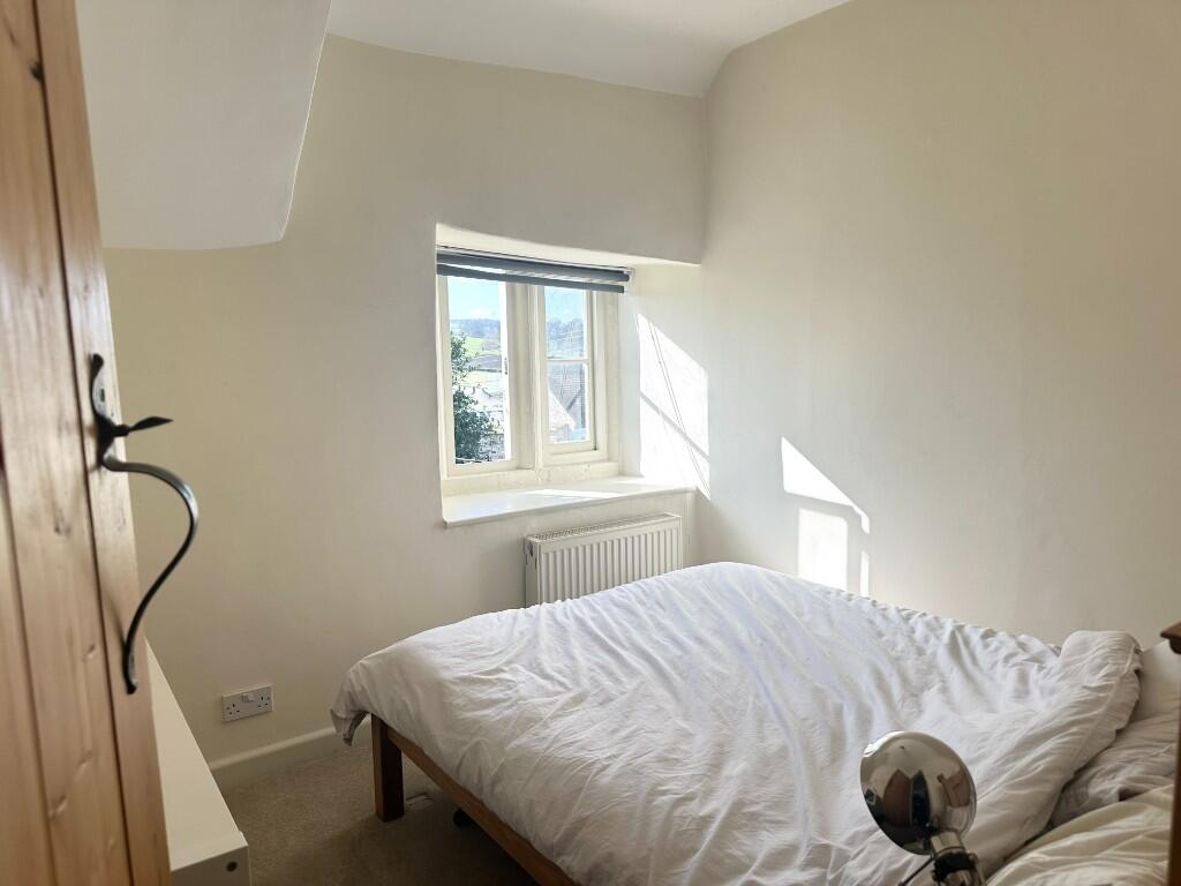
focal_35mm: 24
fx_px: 819
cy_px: 443
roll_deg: +0.8
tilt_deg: -7.8
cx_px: 590
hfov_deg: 71.6
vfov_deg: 56.8
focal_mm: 6.86
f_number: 1.78
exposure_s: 1/680
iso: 80
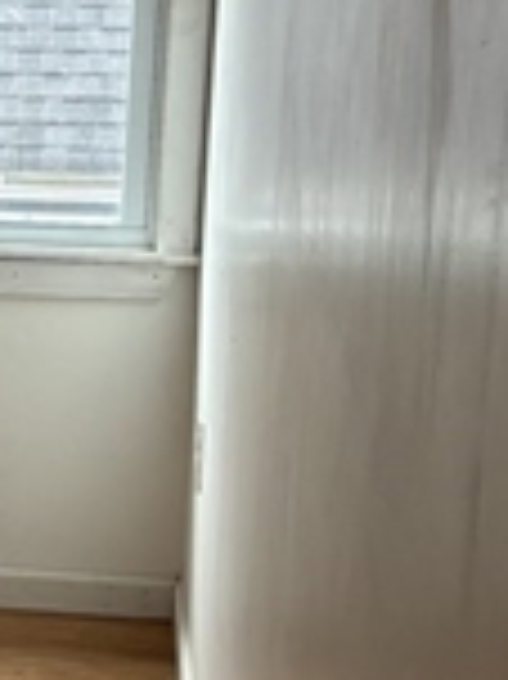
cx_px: -423
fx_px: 2587
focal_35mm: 132
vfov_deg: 15.0
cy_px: 347
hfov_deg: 10.5
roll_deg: +0.6
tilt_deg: -11.5
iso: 80
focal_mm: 5.96
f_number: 1.6
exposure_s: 1/121
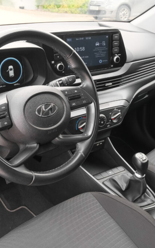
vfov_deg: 44.4
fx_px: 304
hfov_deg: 28.5
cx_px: 84
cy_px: 124
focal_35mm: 45
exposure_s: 1/60
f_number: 9
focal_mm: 19.2
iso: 2000
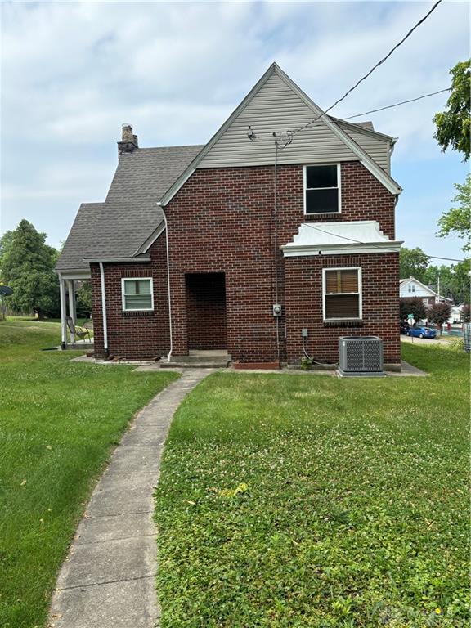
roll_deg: +0.7
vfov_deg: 67.3
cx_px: 236
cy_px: 314
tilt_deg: -2.9
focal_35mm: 26
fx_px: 472
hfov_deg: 53.1
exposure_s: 1/1616
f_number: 1.6
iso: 50
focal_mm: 5.96
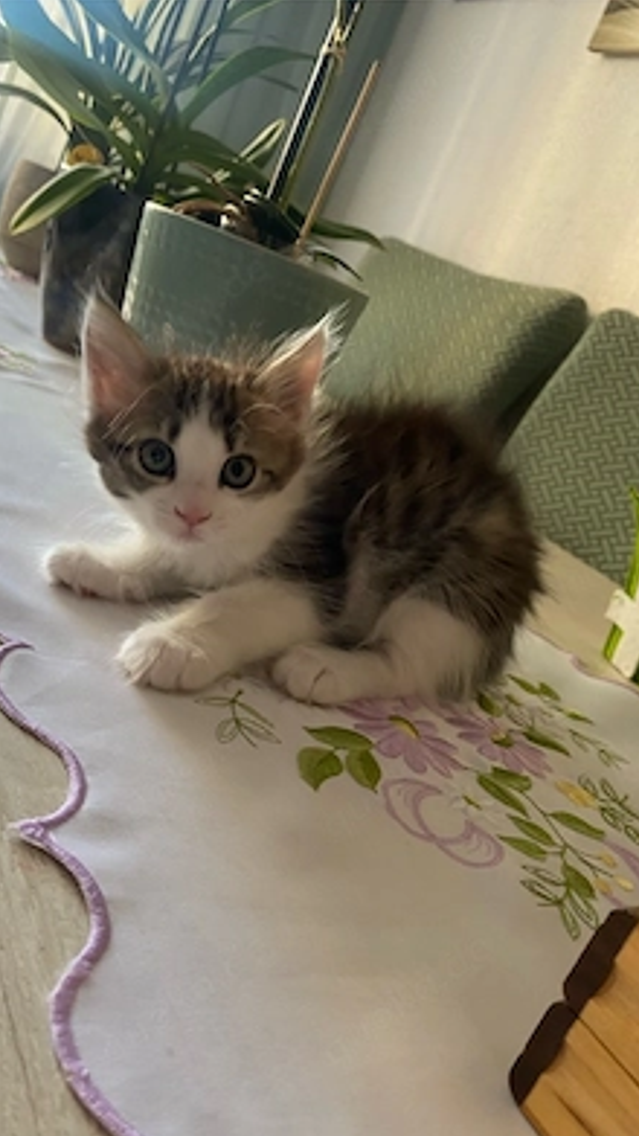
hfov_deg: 40.0
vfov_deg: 66.1
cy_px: 578
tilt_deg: -17.6
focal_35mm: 29
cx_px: 247
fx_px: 873
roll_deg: -22.2
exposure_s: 1/60
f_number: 1.8
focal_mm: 4.25
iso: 200
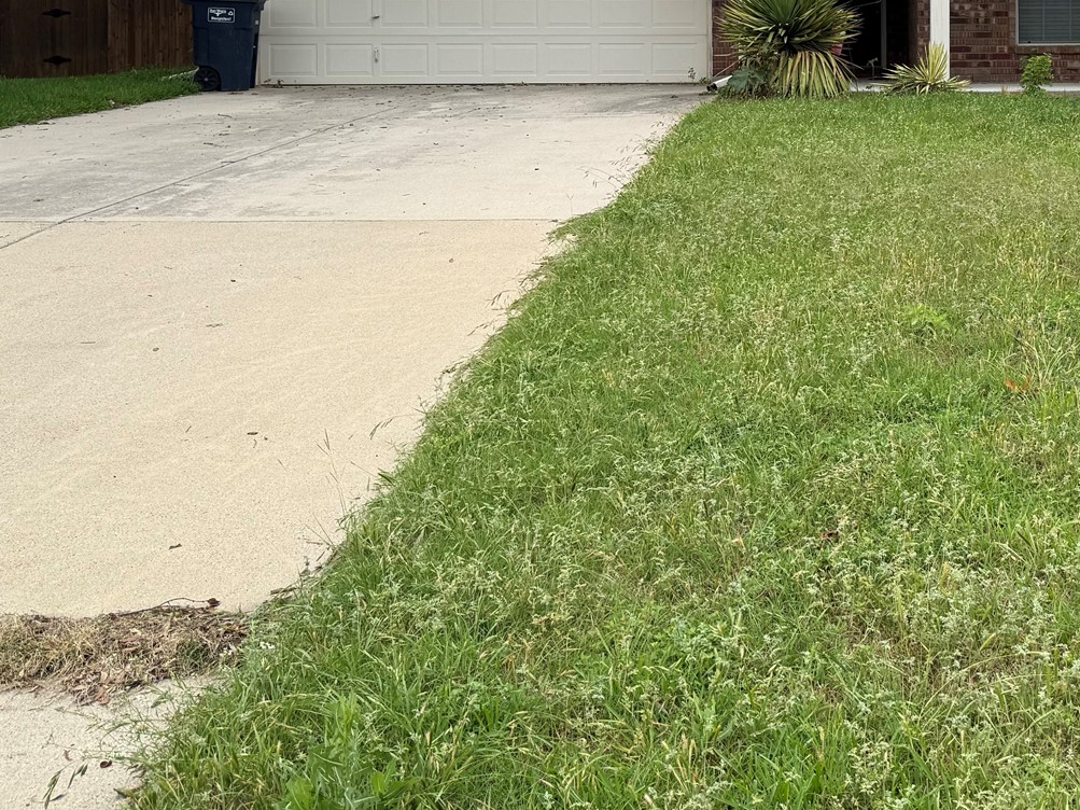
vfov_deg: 28.2
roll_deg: +0.3
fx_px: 1529
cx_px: 913
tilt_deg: +0.6
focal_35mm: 49
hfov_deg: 37.1
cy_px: 43
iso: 80
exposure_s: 1/2299
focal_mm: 6.76
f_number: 1.78
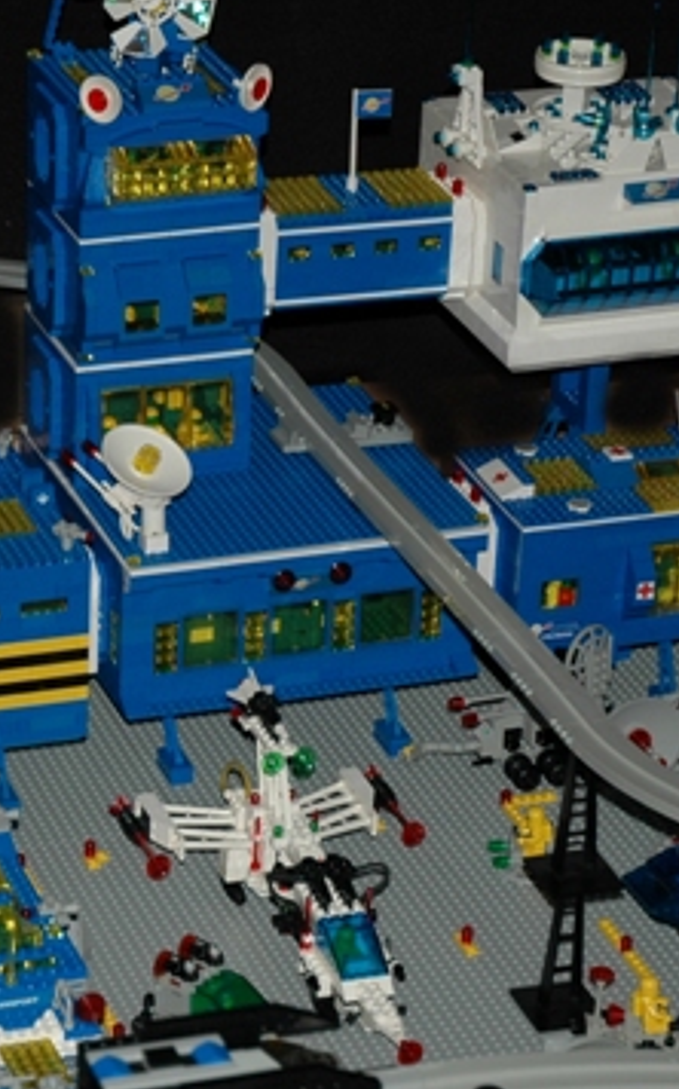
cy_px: 647
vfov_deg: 15.8
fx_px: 3915
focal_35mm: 132
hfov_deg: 9.8
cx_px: 6
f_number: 4.5
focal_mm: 40
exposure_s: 1/60
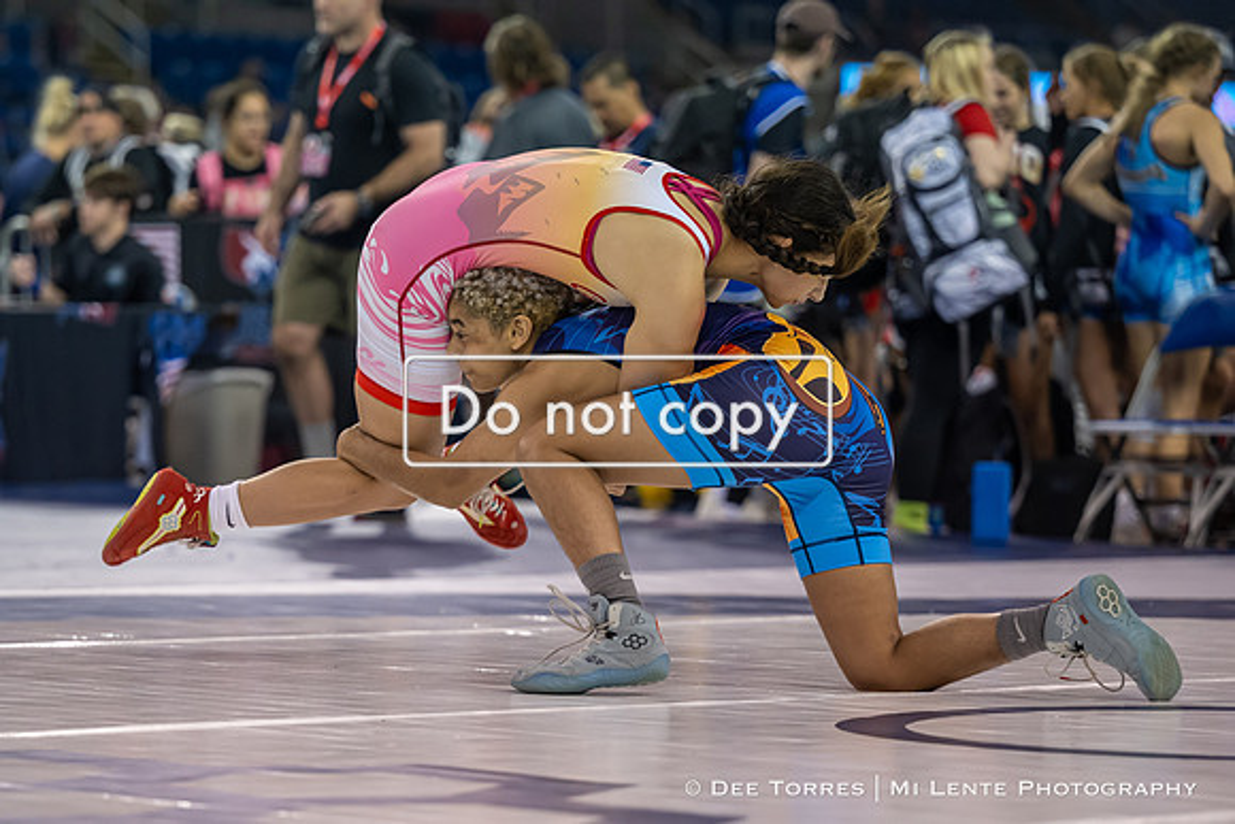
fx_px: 5567
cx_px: 478
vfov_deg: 8.5
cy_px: 581
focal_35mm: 162
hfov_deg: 12.7
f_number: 2.8
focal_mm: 115
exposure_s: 1/800
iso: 1250
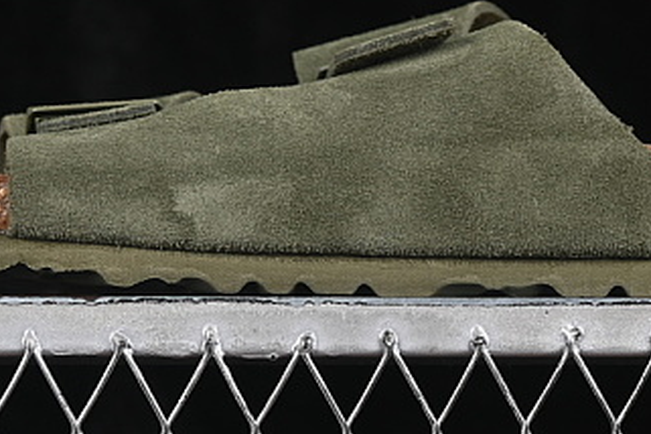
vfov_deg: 7.3
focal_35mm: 187
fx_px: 3381
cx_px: 353
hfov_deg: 11.0
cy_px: -42
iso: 160
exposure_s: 1/60
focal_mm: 50
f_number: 6.3
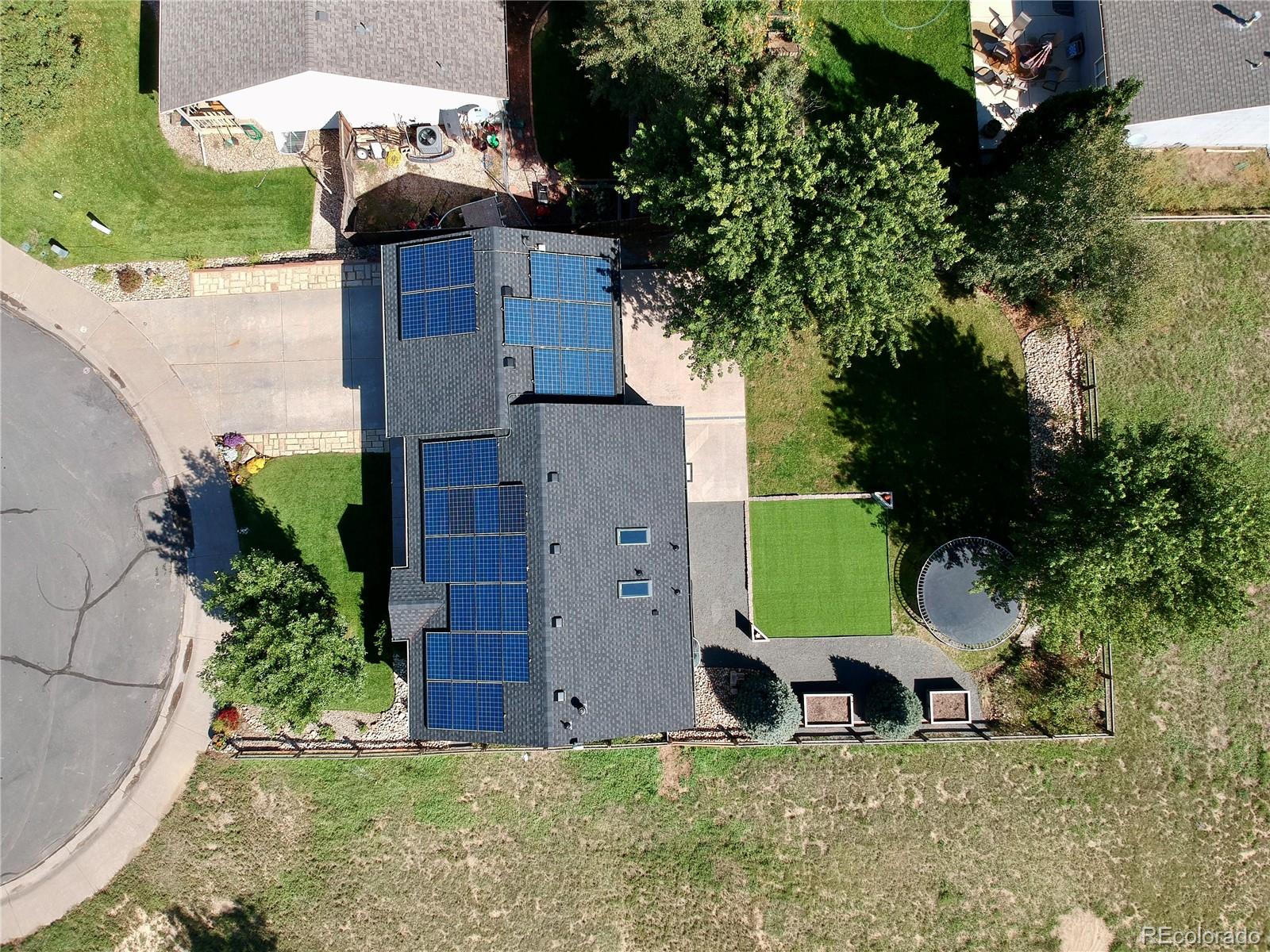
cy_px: 476
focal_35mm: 25
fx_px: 917
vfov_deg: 54.9
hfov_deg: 69.4
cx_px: 635
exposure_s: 1/640
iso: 100
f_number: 2.6
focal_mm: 4.49
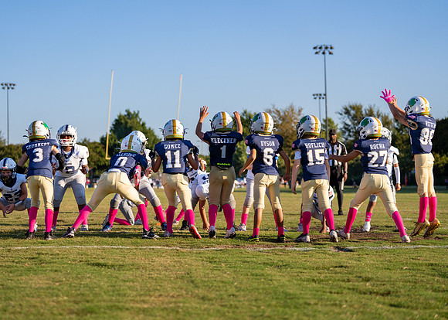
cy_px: 153
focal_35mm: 80
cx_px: 186
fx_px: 1021
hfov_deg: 24.7
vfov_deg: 17.8
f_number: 2.8
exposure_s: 1/3200
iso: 200
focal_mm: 70
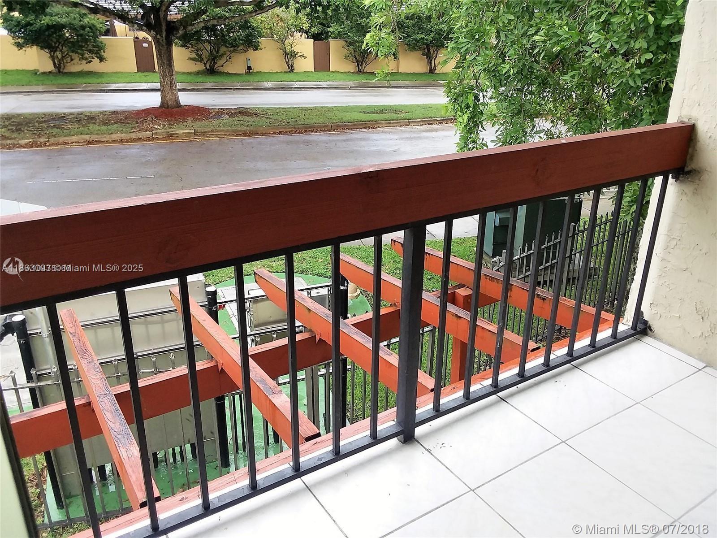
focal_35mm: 29
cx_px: 358
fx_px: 601
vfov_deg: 48.2
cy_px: 269
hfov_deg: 61.7
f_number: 1.9
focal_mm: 2.47
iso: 40
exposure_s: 1/120
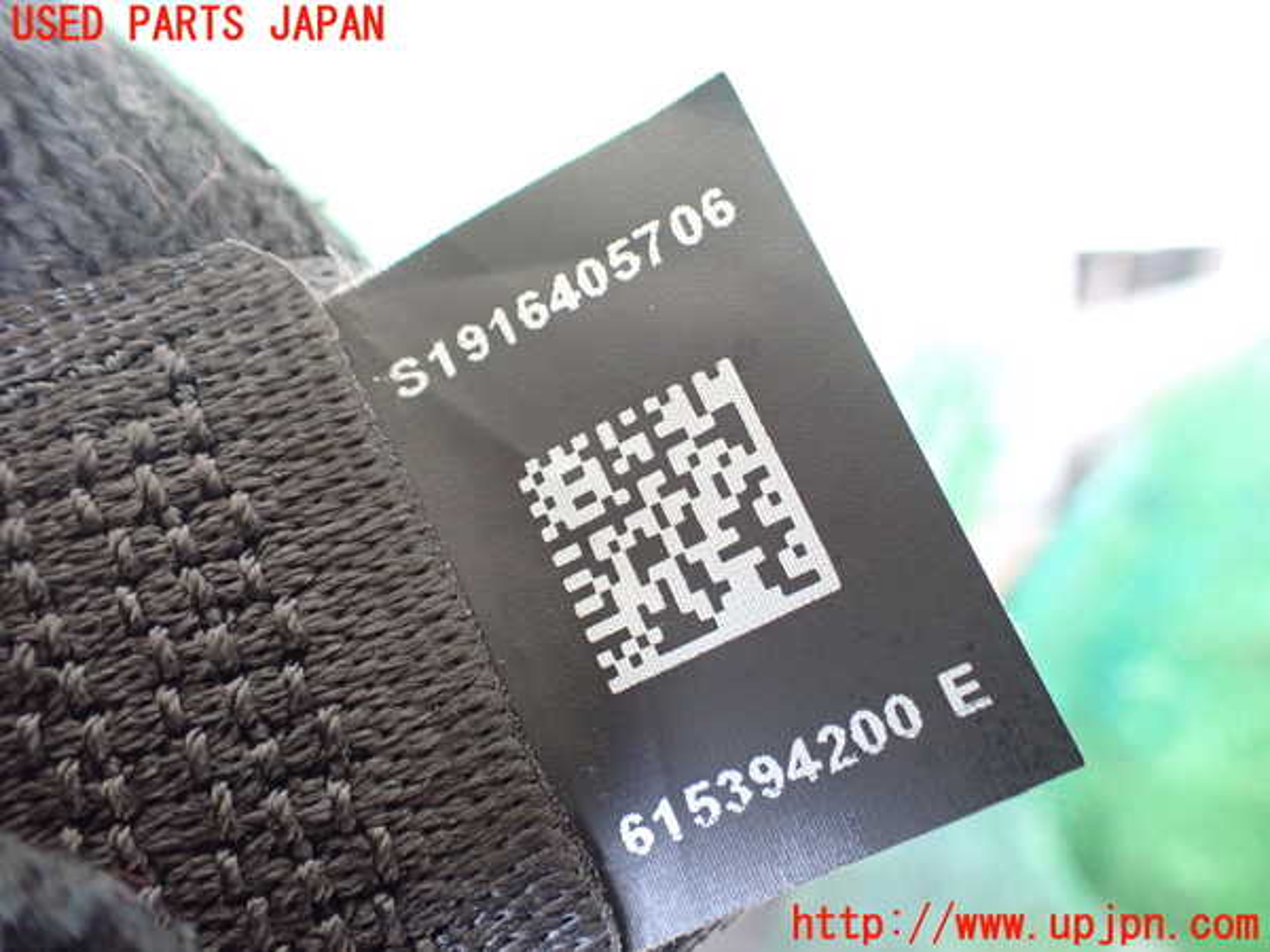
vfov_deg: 46.8
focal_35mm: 30
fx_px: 1101
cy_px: 476
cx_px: 635
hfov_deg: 60.0
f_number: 2.3
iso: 800
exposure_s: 1/60
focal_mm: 5.4
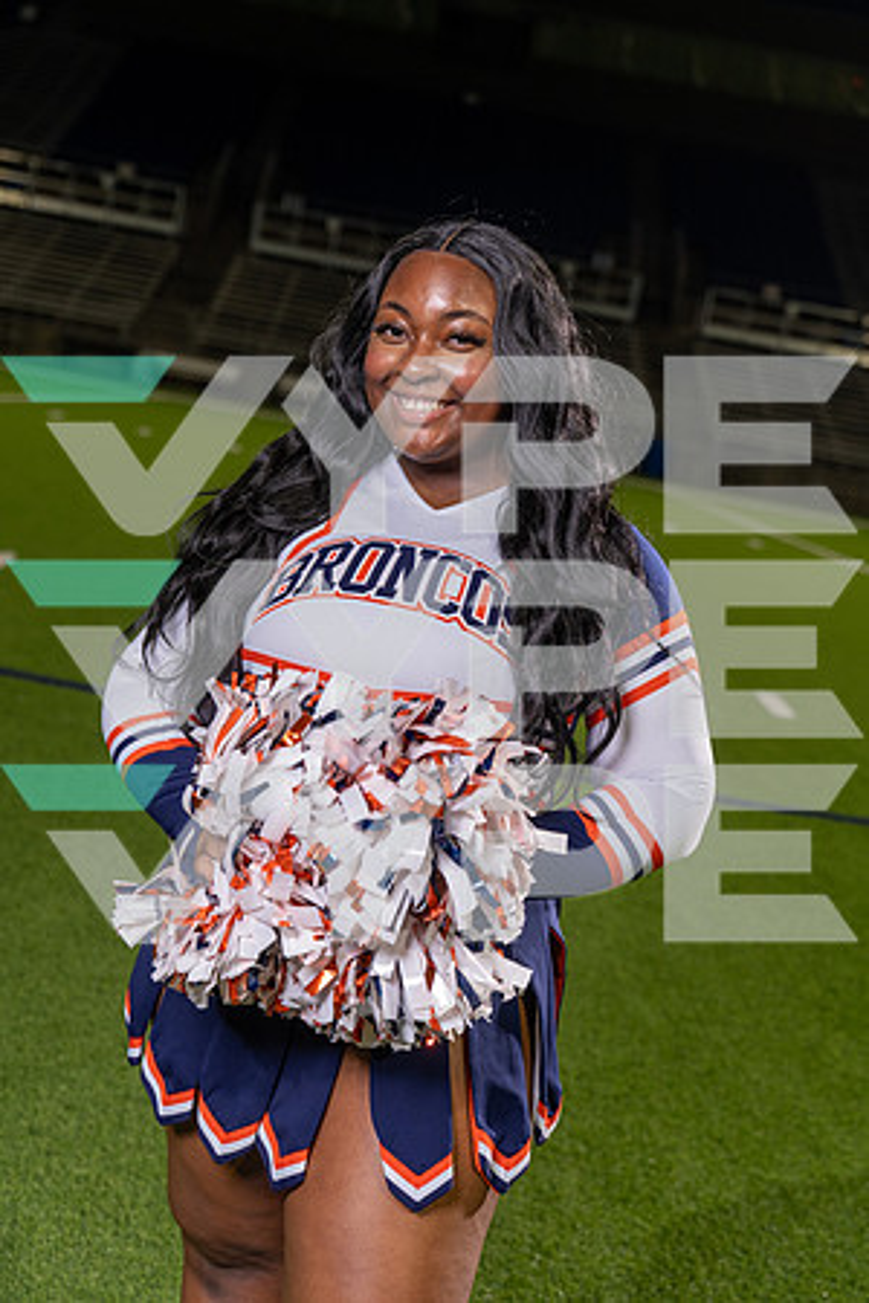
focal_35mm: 60
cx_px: 434
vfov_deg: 33.4
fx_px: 2172
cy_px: 652
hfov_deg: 22.6
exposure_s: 1/250
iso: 640
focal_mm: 60
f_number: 4.5
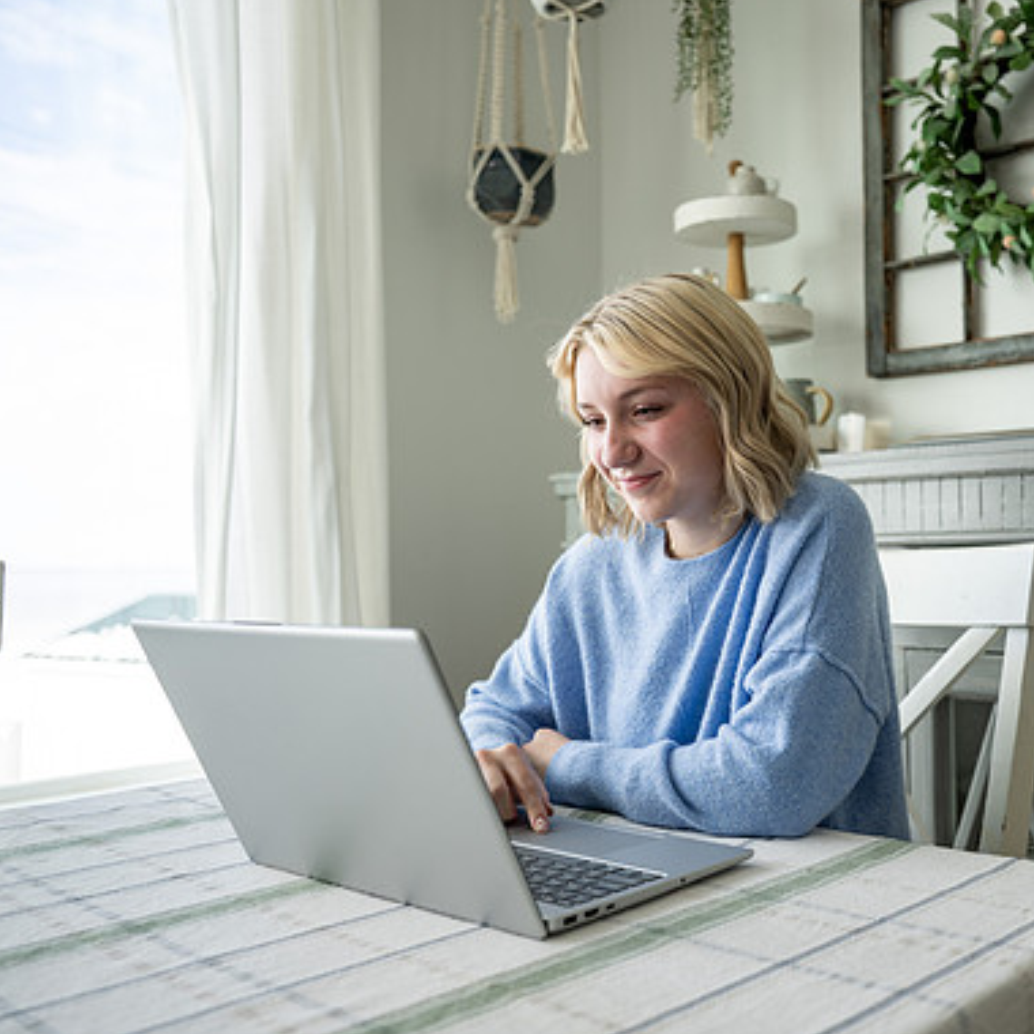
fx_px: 1183
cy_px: 513
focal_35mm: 35
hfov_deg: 46.2
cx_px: 718
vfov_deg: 47.2
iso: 125
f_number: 2.8
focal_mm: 27
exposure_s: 1/320
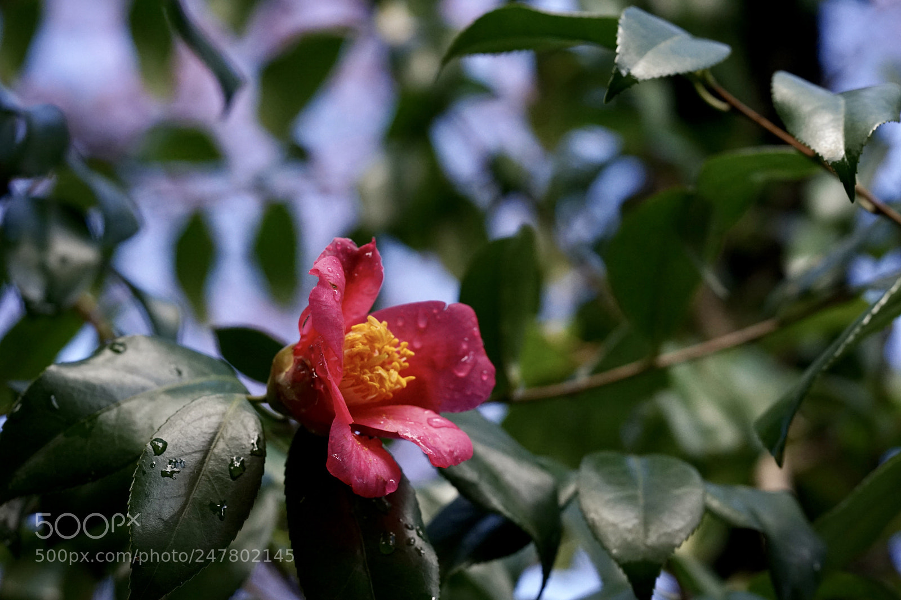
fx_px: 2502
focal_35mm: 100
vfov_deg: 13.7
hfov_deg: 20.4
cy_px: 300
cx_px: 450
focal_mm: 100
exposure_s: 1/800
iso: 2500
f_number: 8
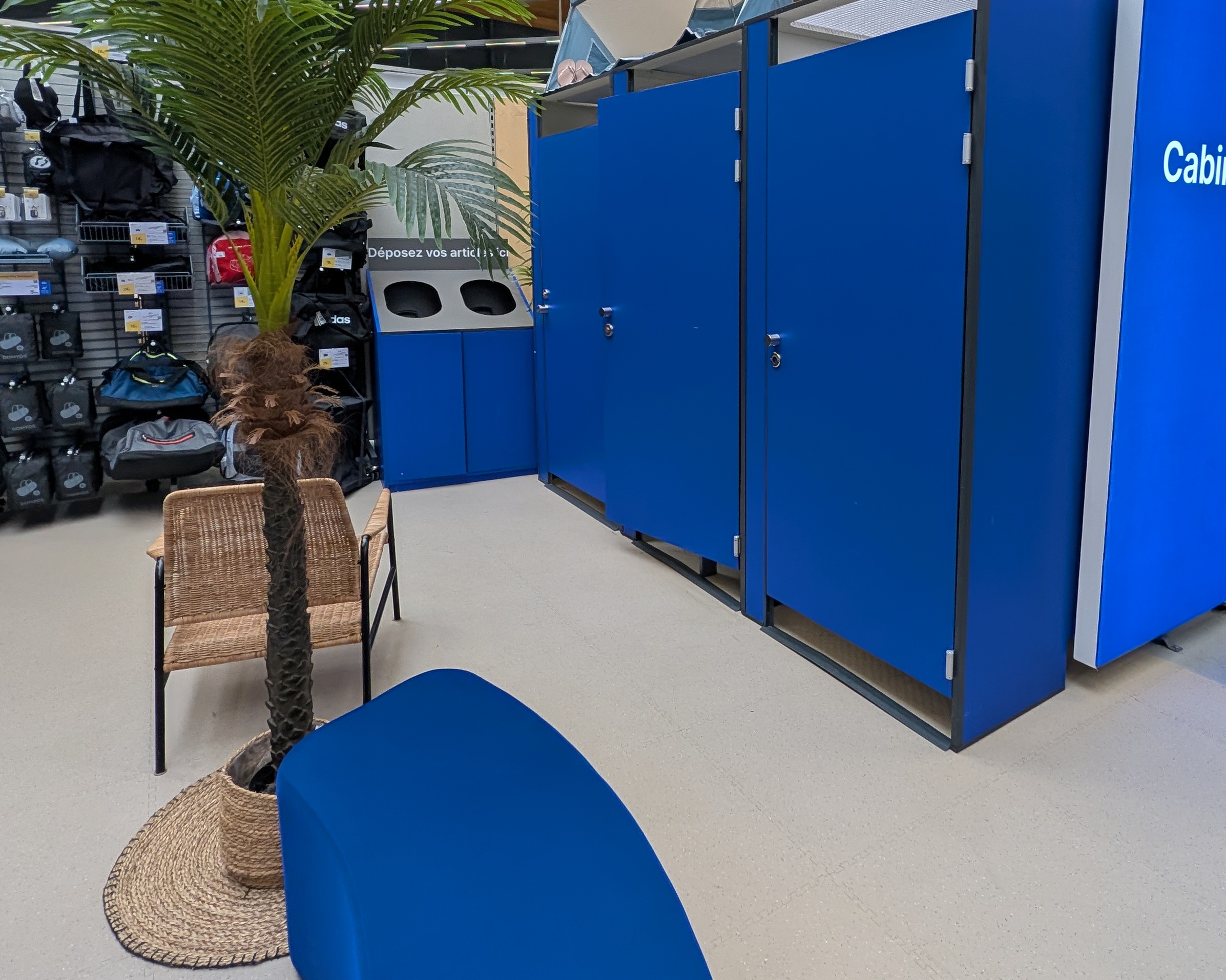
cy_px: 333
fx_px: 726
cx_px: 713
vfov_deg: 66.4
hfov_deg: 79.8
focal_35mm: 20
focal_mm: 2.02
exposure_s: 1/184
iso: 42
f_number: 1.7
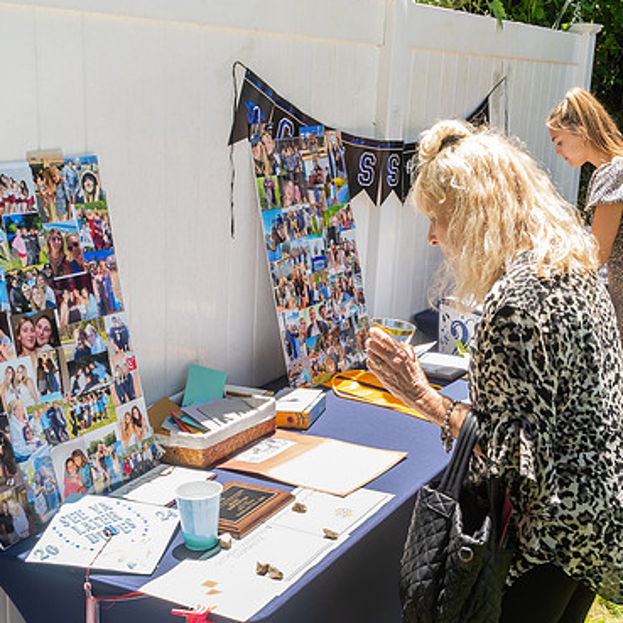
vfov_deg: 37.5
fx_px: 916
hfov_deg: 37.5
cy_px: 358
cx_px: 341
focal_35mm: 45
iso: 640
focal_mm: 20
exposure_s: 1/200
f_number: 8
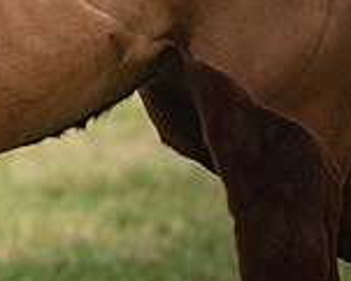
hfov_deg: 3.4
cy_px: -223
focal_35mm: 566
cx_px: -313
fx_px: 5884
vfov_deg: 2.7
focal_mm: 135
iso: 640
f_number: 2.2
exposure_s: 1/1150
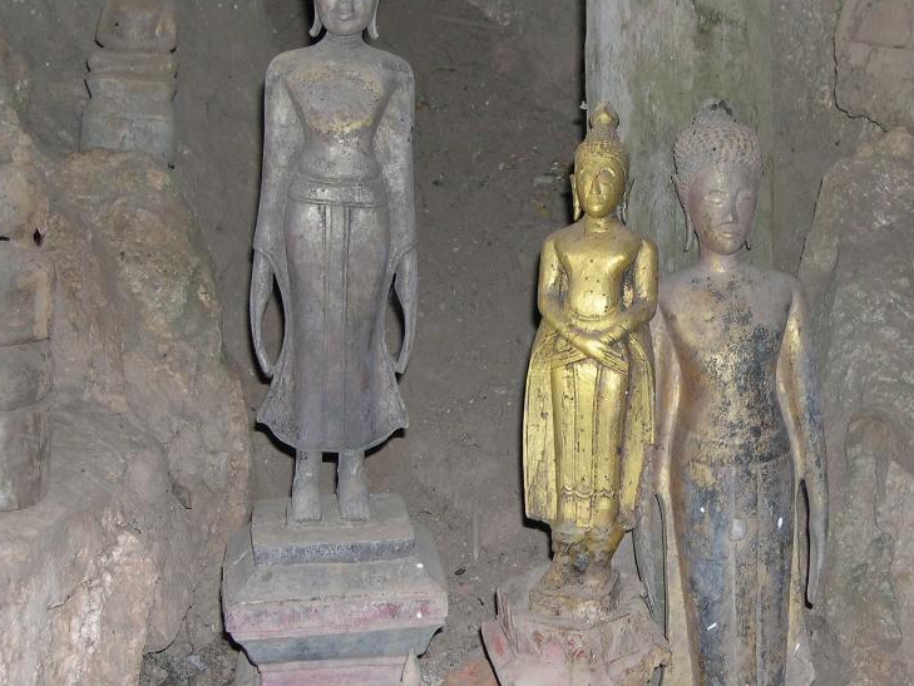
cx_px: 549
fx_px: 1928
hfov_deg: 26.6
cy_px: 352
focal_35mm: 73
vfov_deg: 20.2
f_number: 3.2
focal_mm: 11.1
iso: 100
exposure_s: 1/60
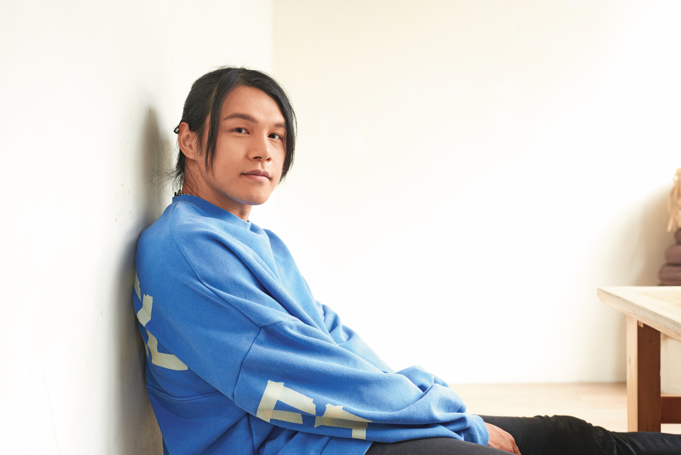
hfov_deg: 39.6
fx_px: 946
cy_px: 228
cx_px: 340
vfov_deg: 27.0
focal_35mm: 50
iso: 400
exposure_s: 1/200
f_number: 4
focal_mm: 50
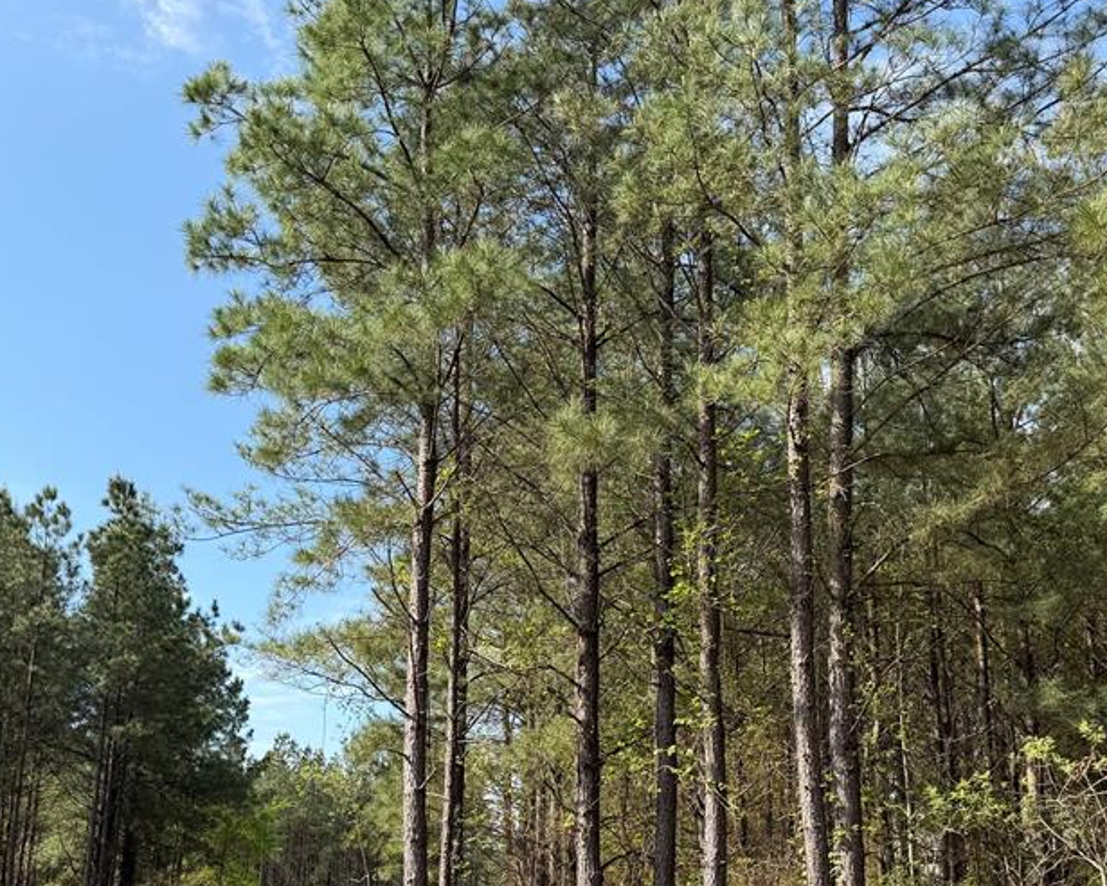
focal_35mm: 39
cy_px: 636
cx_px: 585
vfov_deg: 37.5
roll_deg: -0.1
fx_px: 1278
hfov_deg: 46.8
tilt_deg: +14.3
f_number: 1.78
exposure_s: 1/1855
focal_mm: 6.76
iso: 80
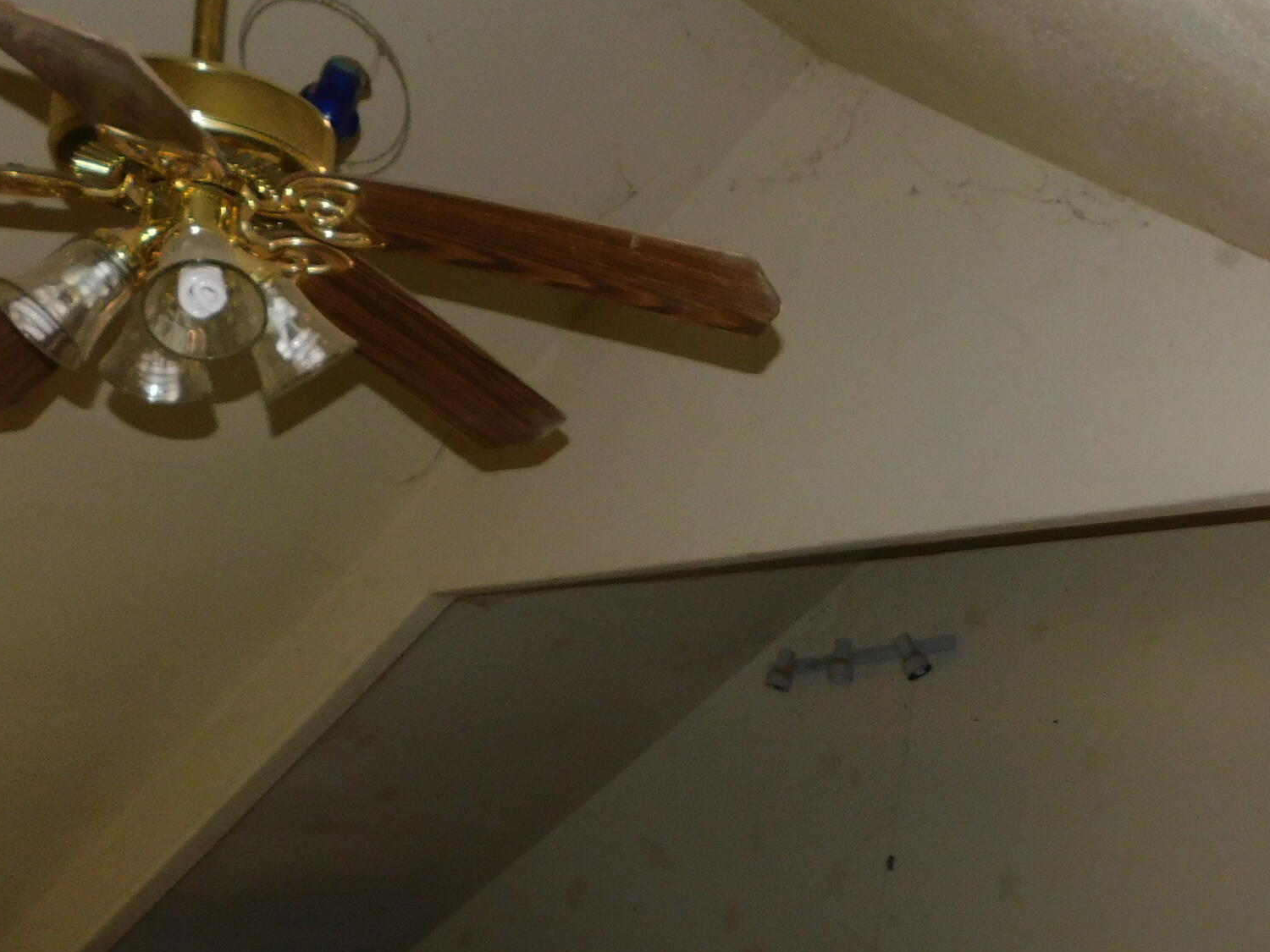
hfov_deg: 40.5
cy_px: 696
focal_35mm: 46
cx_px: 894
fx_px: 1688
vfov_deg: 31.1
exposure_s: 1/30
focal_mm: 4
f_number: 3
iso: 200
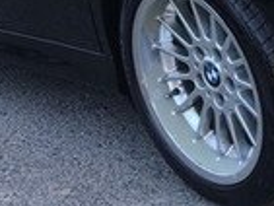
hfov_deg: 14.2
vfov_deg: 10.1
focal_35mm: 136
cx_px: 286
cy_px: -215
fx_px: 1077
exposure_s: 1/133
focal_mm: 4.15
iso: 25
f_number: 2.2
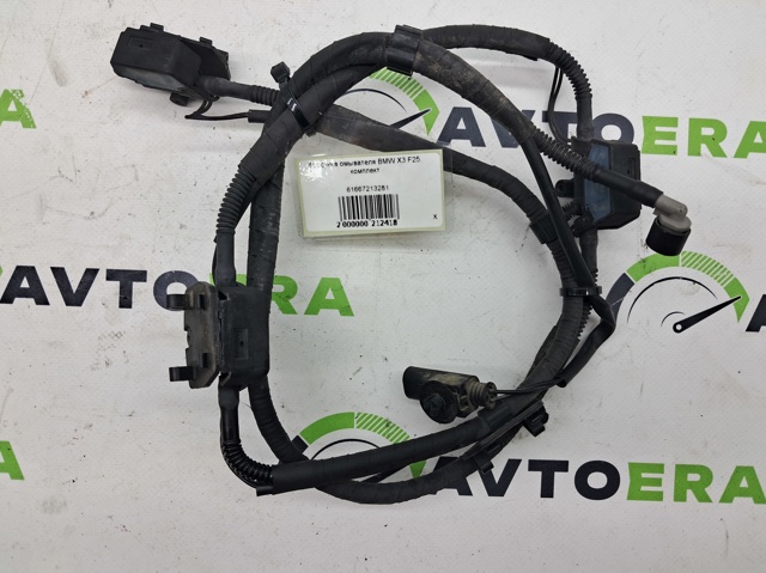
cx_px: 383
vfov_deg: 51.3
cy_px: 286
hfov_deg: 65.4
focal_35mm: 27
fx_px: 597
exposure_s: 1/100
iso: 50
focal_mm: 4
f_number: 1.8
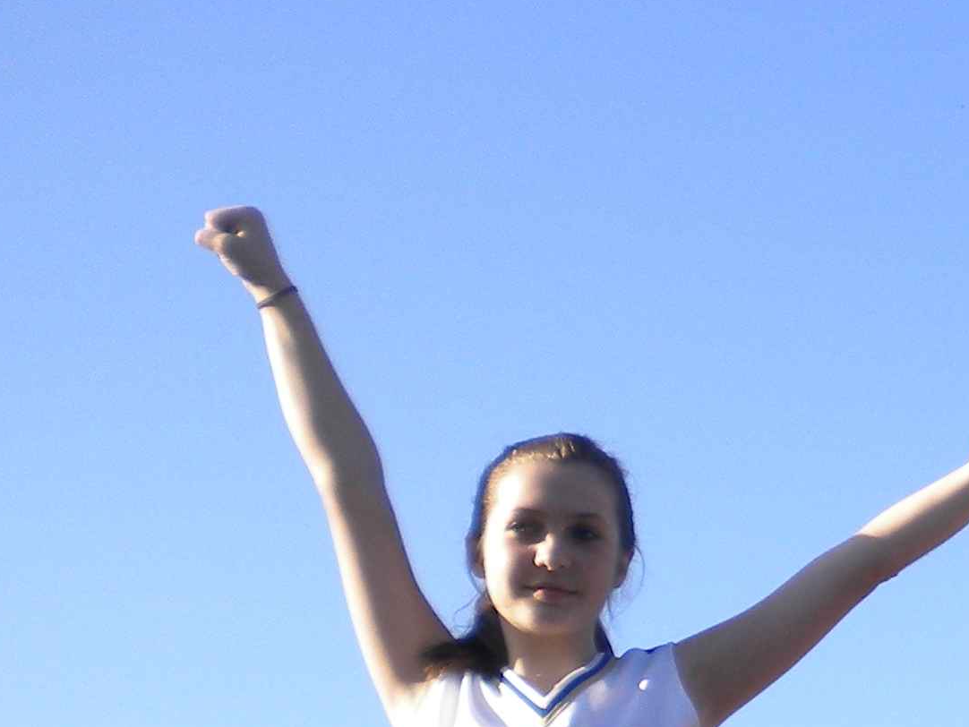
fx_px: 3304
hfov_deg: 15.4
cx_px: 1450
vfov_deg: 12.4
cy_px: 746
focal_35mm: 118
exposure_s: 1/367
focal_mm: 6.3
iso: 80
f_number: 4.6
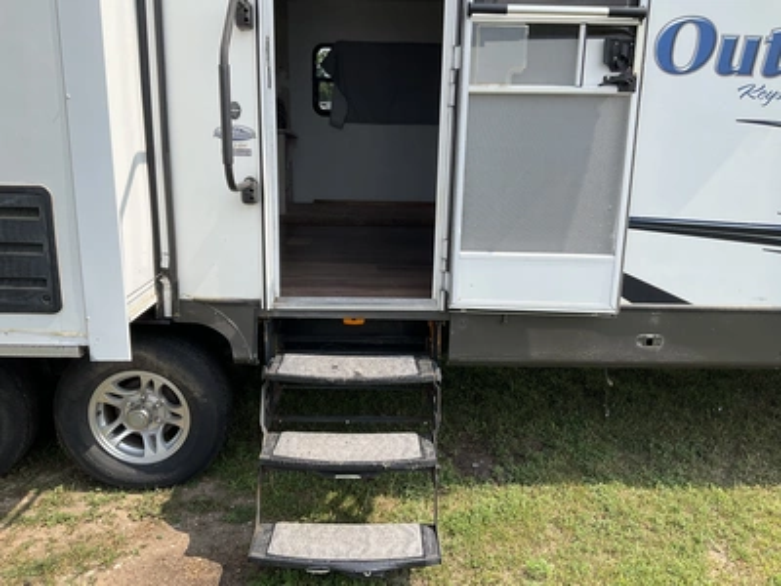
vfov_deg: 48.2
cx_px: 390
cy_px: 293
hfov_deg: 61.7
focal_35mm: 29
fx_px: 654
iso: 25
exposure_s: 1/1342
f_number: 1.8
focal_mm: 3
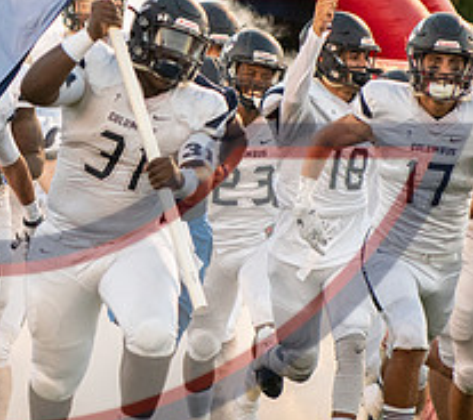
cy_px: 52
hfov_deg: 2.0
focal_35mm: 914
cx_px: 38
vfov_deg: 1.8
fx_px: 13368
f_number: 2.8
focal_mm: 200
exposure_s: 1/1600
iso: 2800
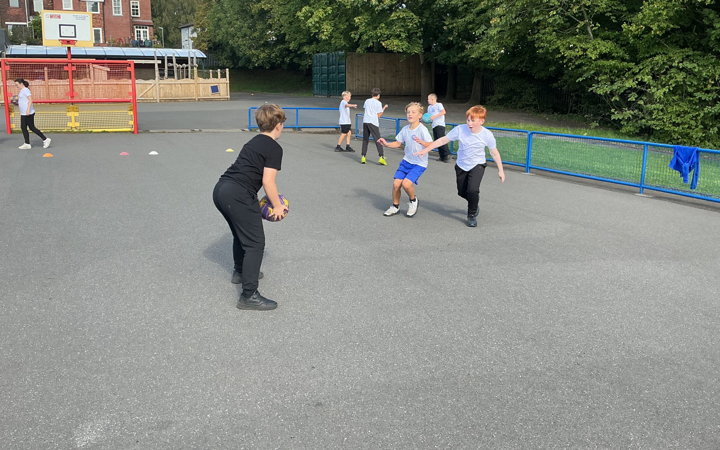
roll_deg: -0.8
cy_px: 185
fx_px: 608
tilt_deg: -11.3
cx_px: 357
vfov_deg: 40.5
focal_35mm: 31
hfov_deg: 61.2
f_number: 1.8
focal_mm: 3
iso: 25
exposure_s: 1/367
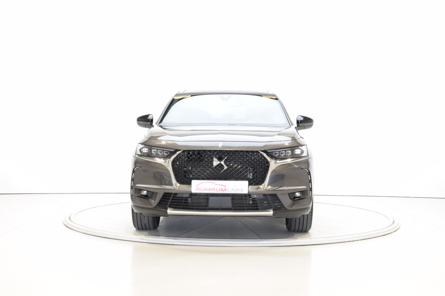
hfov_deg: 38.9
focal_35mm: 51
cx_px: 222
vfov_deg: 26.5
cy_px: 148
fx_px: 630
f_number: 14
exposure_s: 1
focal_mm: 34
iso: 100
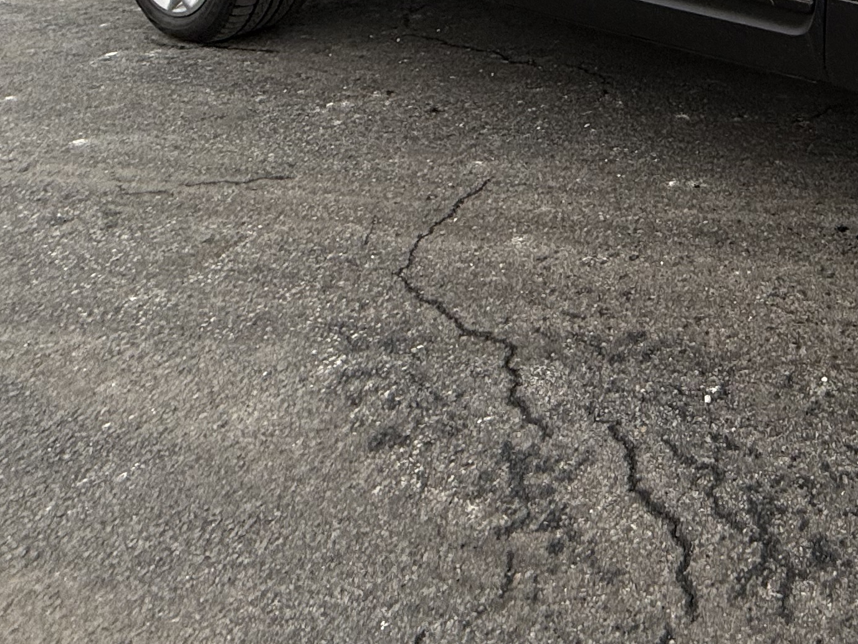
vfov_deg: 27.1
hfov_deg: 37.8
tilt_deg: -0.3
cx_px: 955
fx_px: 1016
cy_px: -271
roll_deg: -1.4
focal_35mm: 41
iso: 50
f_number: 2.2
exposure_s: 1/184
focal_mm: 2.22
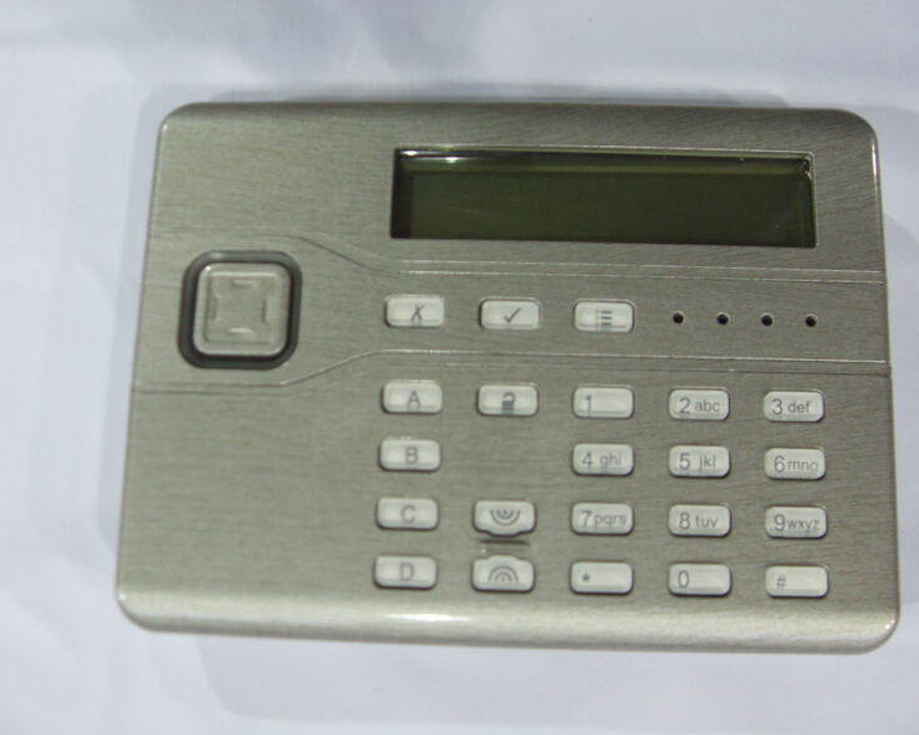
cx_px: 489
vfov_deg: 40.1
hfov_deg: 49.1
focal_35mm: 37
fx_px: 1006
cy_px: 364
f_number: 2.8
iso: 200
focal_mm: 6.3
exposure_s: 1/45
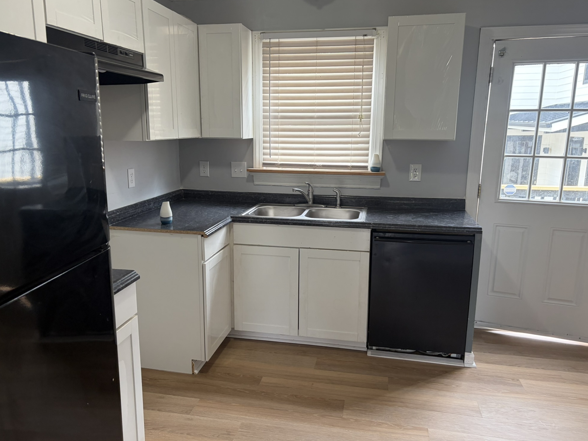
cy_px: 220
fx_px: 459
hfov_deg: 65.3
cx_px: 283
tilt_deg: -11.6
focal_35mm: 27
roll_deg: -0.2
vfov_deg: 51.4
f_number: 1.6
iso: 125
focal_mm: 5.96
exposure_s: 1/120
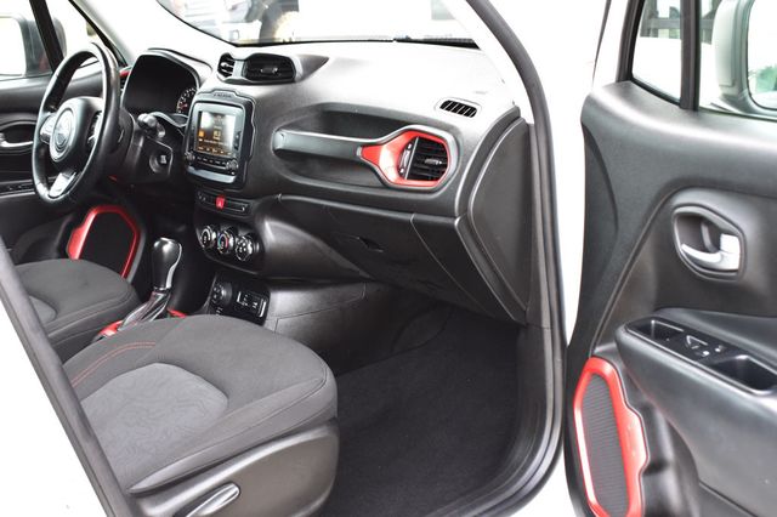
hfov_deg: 42.3
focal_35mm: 46
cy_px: 258
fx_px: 1003
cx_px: 388
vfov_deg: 28.9
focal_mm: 31
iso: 400
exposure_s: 1/20
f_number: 6.3
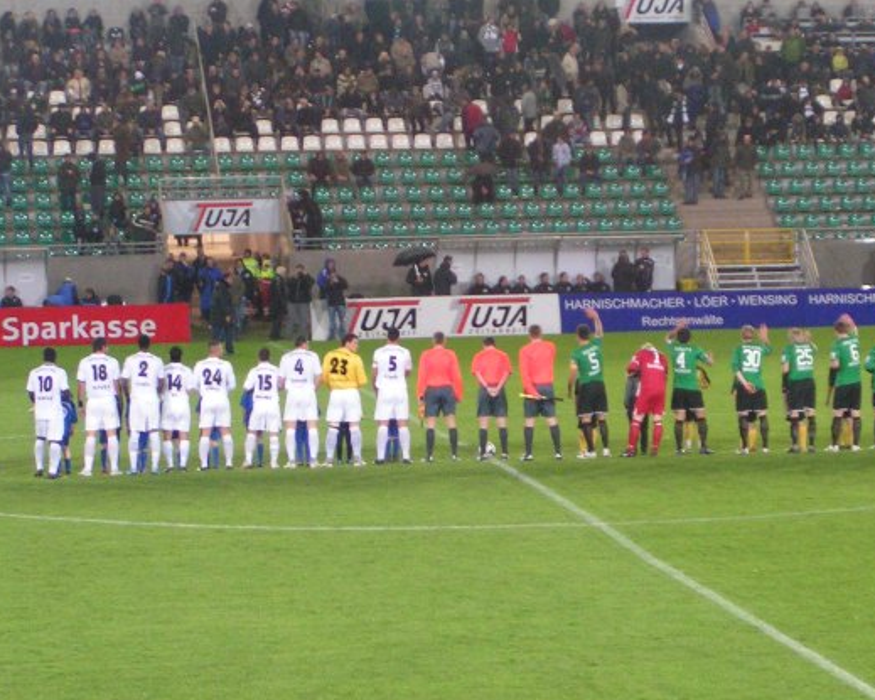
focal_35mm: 143
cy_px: 288
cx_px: 523
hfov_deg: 13.5
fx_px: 3703
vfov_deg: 10.8
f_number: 3.5
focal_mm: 14.5
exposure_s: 1/30
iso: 200
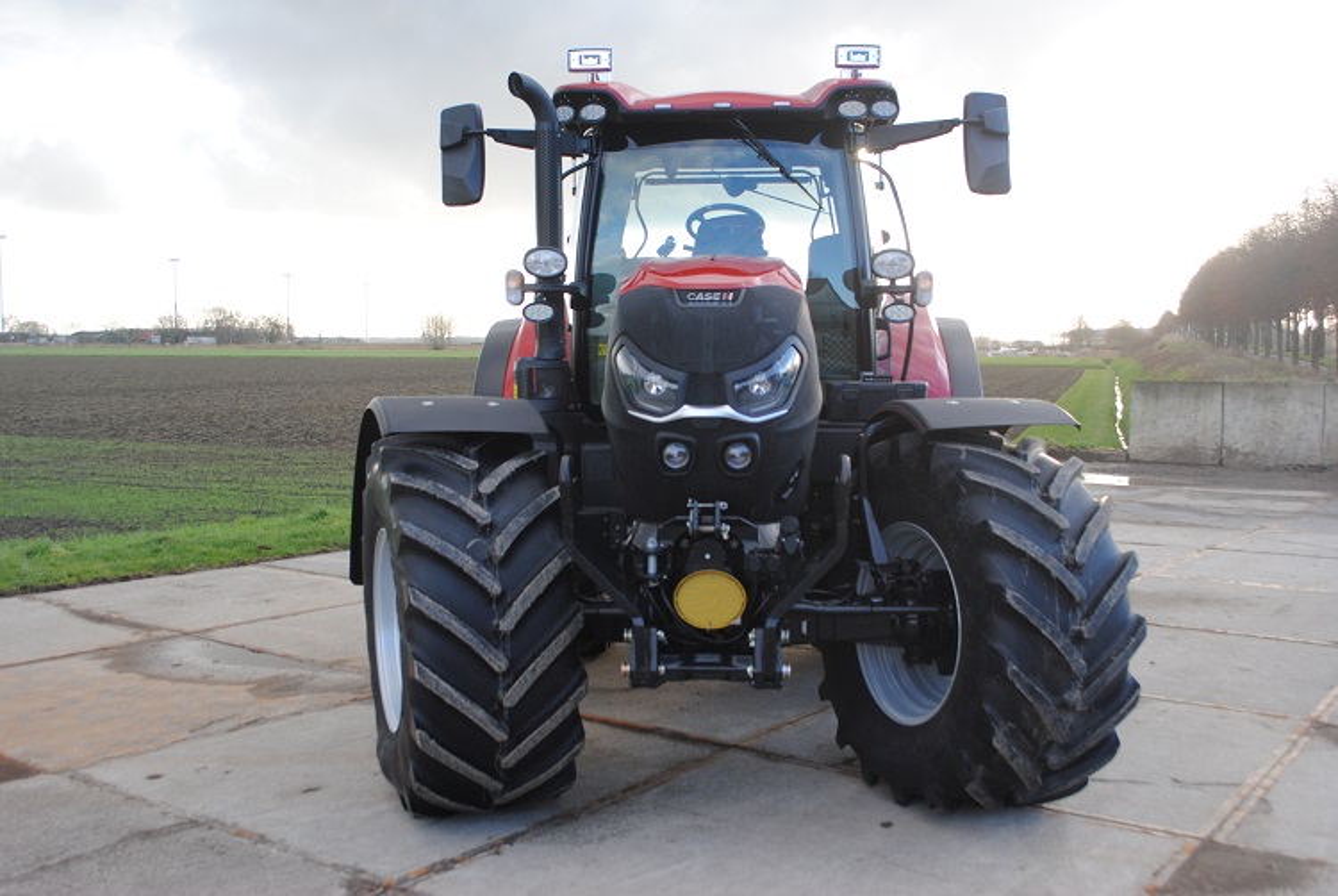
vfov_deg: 37.0
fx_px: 1340
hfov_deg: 53.1
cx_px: 669
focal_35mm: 36
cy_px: 448
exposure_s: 1/125
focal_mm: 24
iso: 200
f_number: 5.6
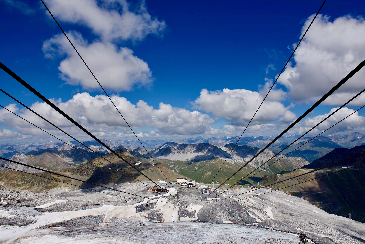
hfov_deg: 73.7
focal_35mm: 24
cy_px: 122
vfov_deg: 53.2
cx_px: 182
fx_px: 243
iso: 100
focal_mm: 24
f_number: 8
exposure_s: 1/750
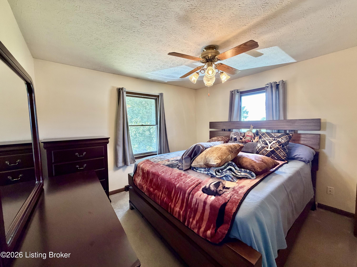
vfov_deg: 85.7
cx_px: 178
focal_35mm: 14
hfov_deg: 102.1
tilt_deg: -4.1
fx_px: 144
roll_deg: +1.0
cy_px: 134
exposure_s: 1/60
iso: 320
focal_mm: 2.22
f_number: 2.2
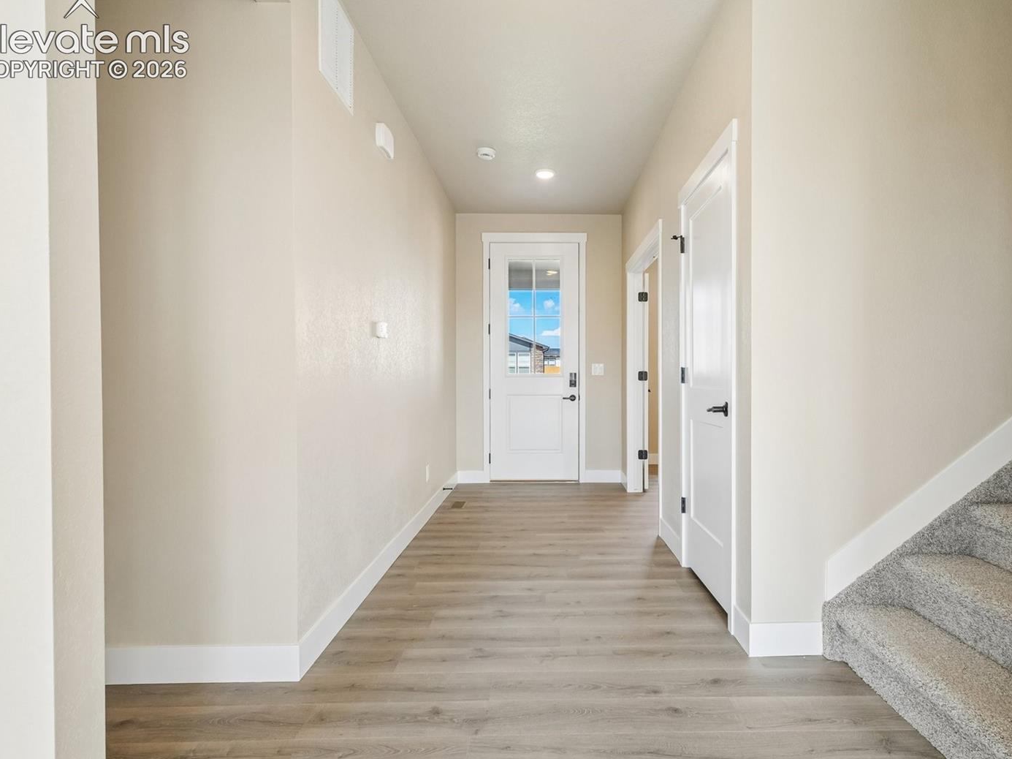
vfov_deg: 69.9
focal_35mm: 19
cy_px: 371
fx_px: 543
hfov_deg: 85.8
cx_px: 555
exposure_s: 1/30
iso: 200
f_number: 8
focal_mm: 11
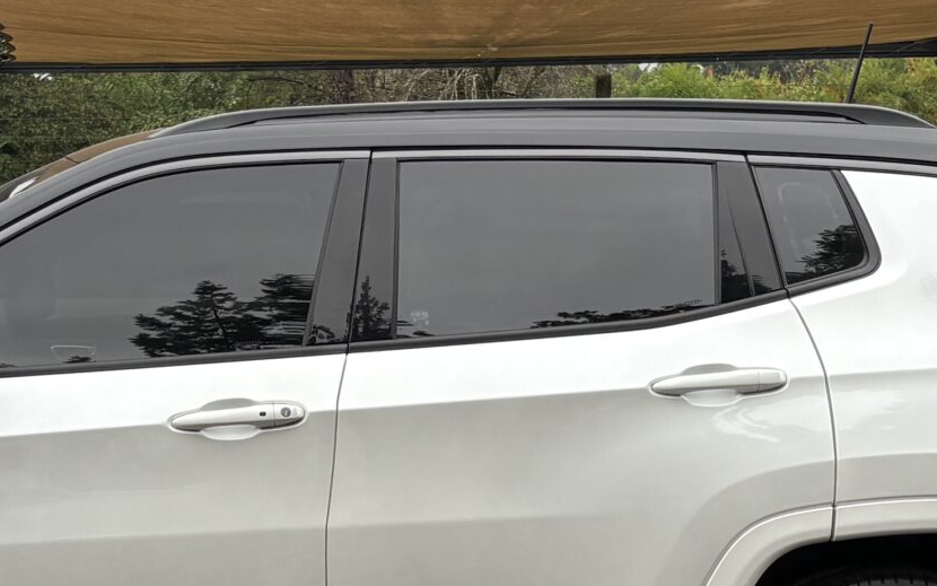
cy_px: 460
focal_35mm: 85
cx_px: 286
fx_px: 2171
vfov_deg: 15.3
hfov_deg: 24.2
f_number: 1.6
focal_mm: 5.96
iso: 50
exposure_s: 1/566
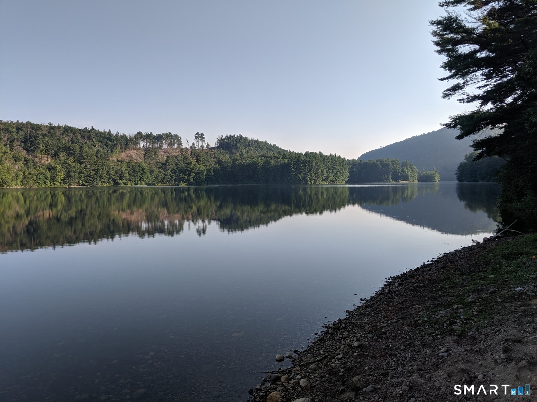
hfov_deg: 65.3
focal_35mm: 27
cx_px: 268
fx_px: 419
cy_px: 201
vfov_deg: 51.4
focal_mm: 4.44
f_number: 1.8
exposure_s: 1/1799
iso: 52
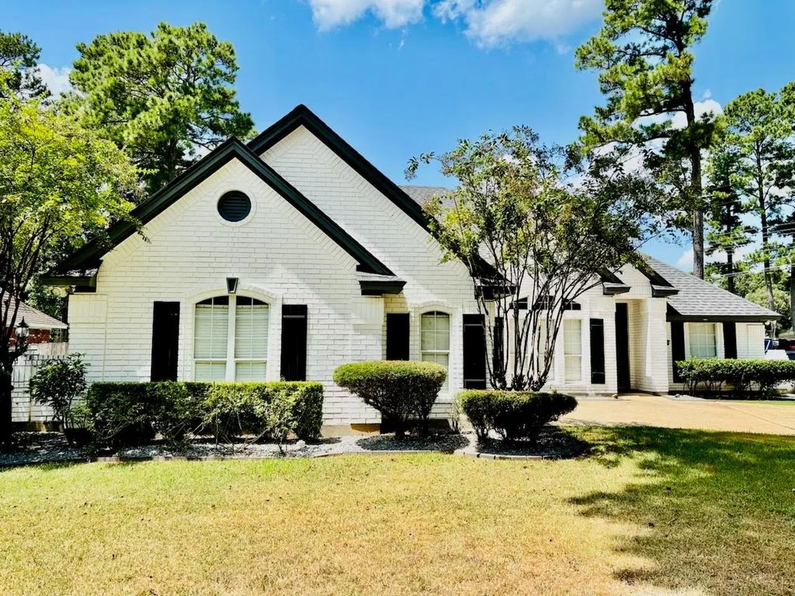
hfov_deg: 67.3
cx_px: 398
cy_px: 298
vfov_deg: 53.1
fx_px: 597
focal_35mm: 26
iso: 50
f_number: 1.6
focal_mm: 5.96
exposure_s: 1/2062
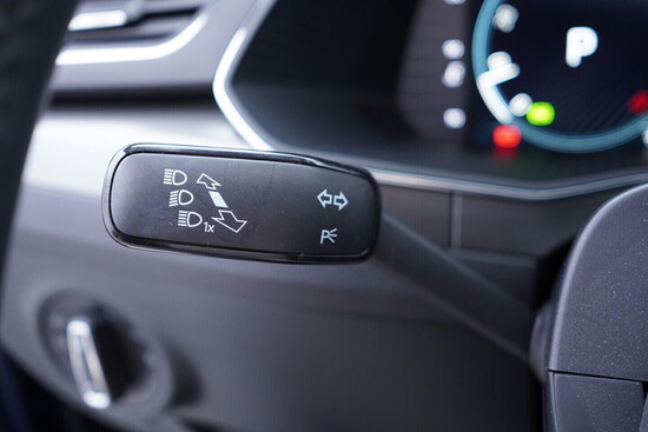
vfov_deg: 36.9
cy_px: 216
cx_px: 324
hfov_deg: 53.1
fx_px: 648
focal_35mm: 36
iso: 400
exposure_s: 1/40
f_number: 2.8
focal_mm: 24
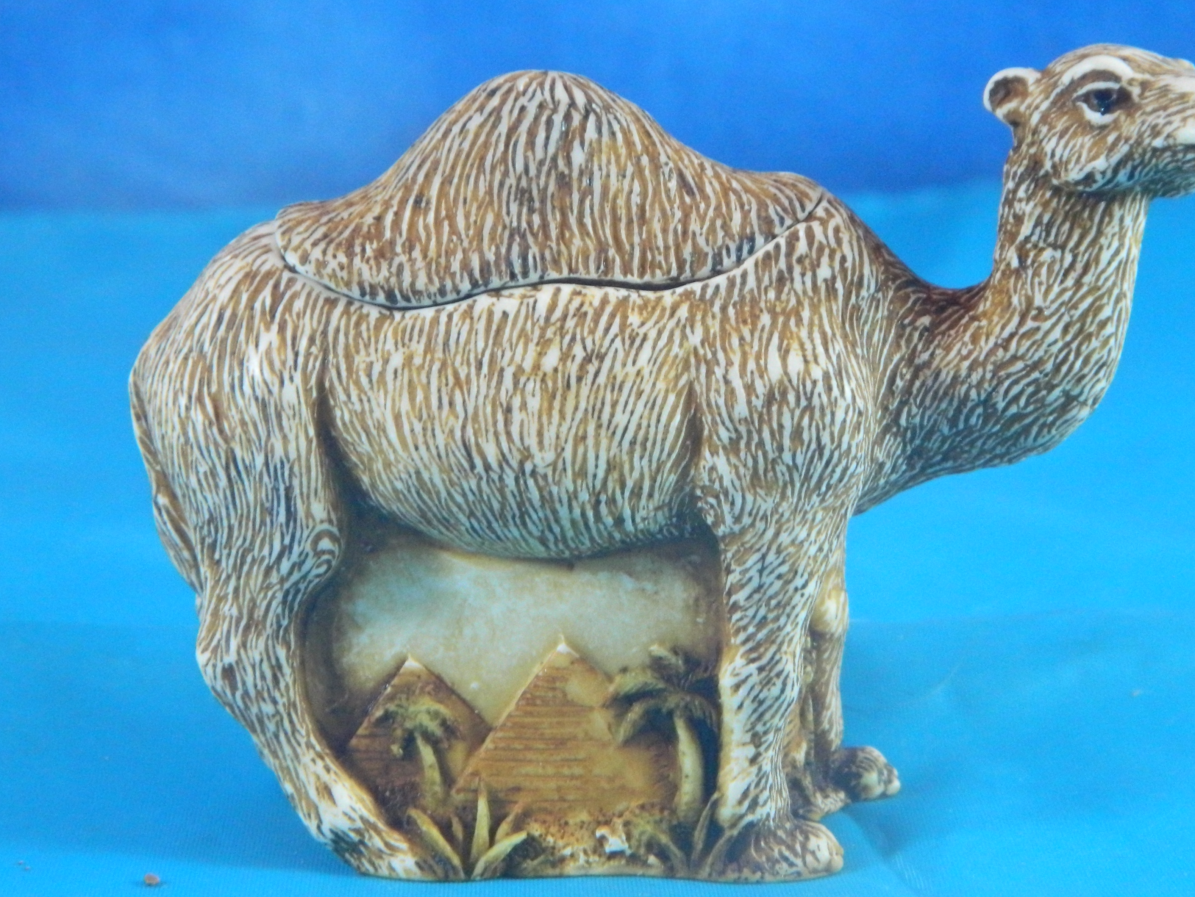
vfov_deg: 12.9
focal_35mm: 115
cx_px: 666
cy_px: 368
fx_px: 3970
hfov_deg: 17.1
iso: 400
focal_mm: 15.1
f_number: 4.2
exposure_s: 1/25
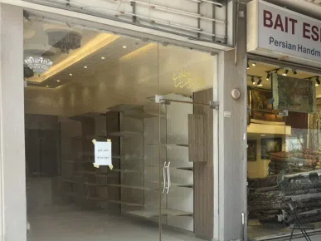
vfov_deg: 33.1
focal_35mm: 43
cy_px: 174
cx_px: 260
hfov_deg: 41.8
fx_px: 399
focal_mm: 5.1
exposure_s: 1/336
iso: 50
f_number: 1.6
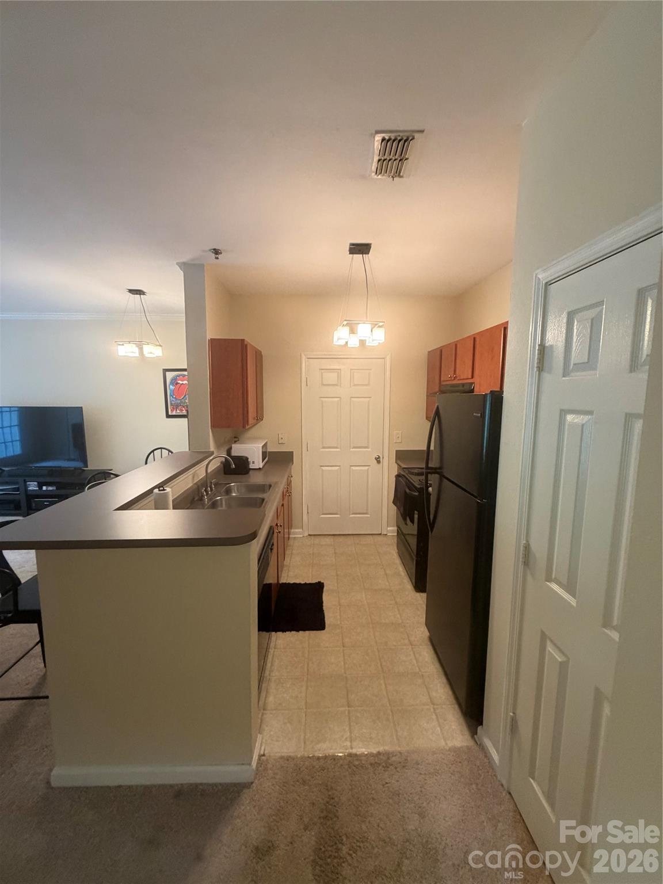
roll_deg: -0.9
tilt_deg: -7.7
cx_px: 332
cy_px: 442
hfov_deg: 85.7
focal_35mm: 14
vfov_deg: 102.1
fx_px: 358
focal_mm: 2.22
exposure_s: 1/60
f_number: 2.2
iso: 400
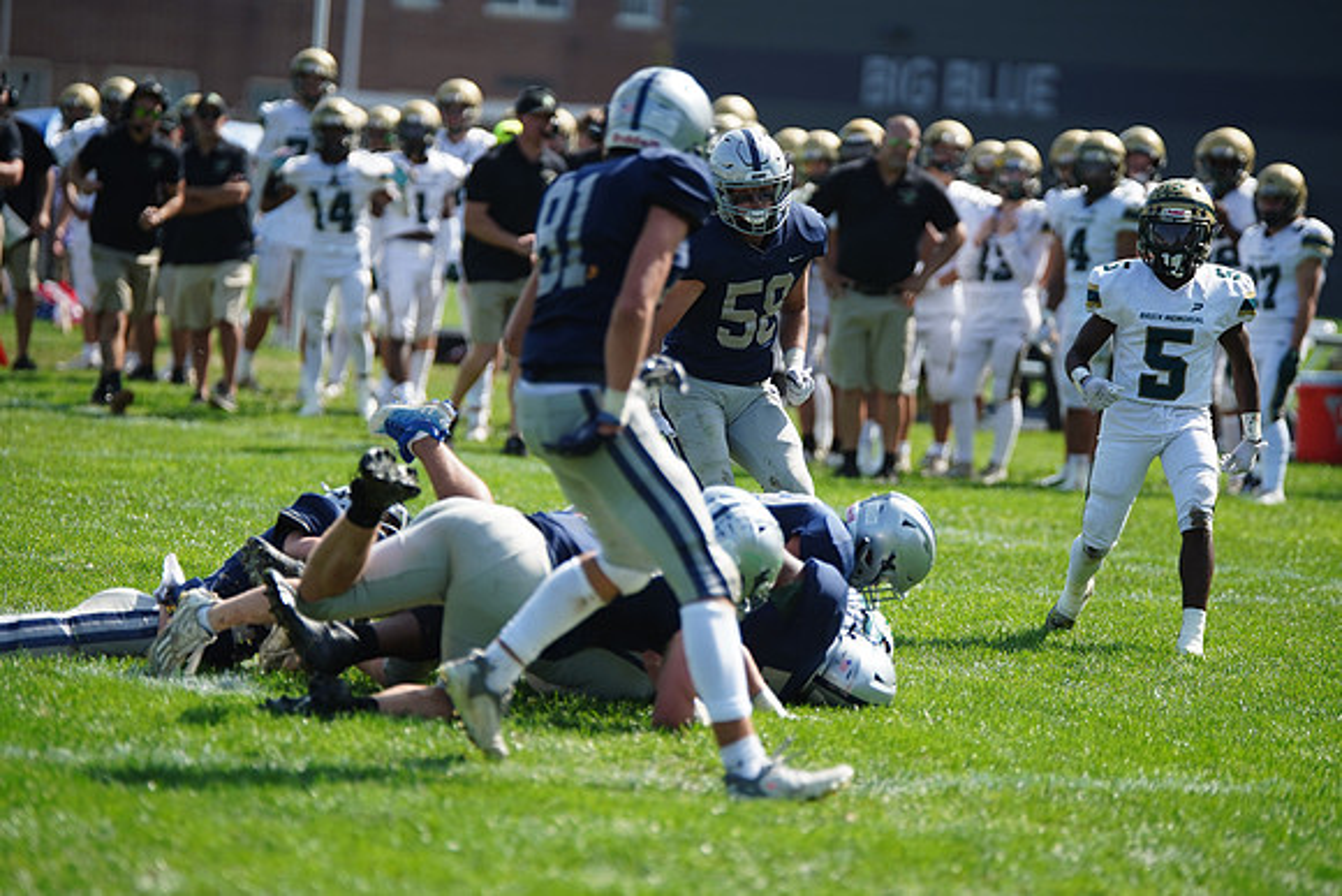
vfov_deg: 5.9
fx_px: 8725
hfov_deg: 8.8
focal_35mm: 234
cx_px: 671
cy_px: 448
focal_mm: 234
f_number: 2.8
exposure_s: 1/3200
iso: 400
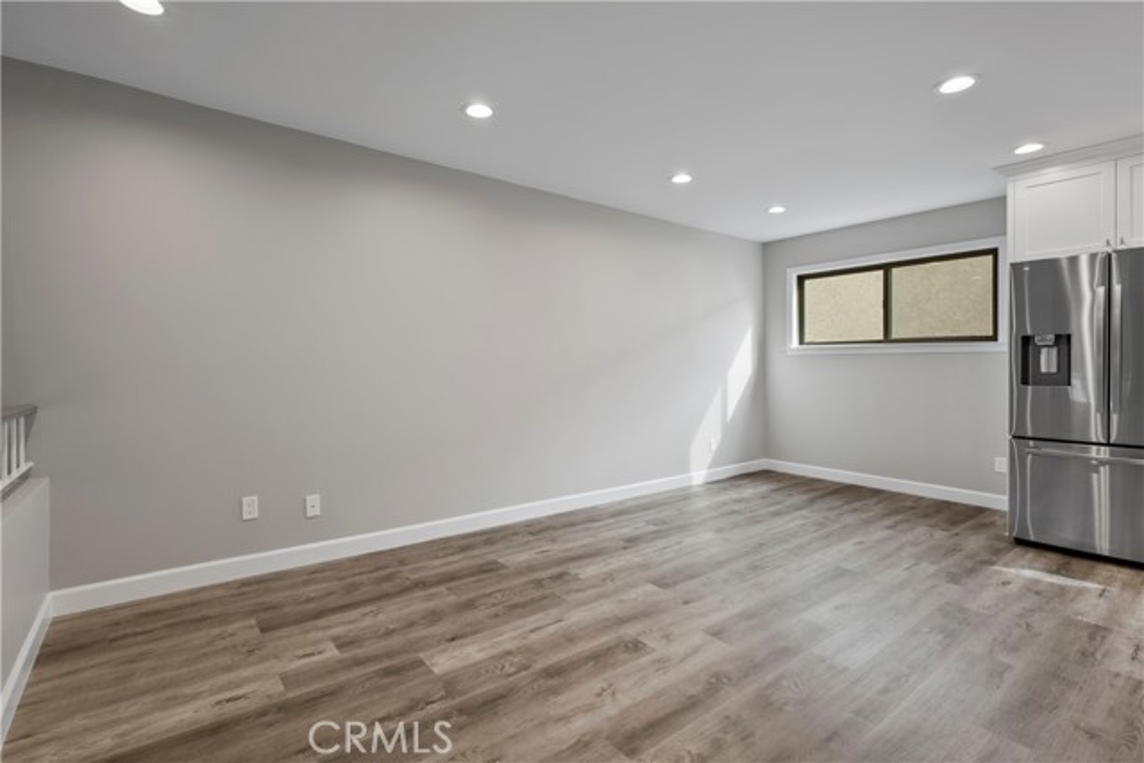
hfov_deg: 96.7
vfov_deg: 73.8
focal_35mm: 16
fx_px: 509
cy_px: 382
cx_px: 572
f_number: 6.3
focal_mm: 16
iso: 250
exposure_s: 1/15
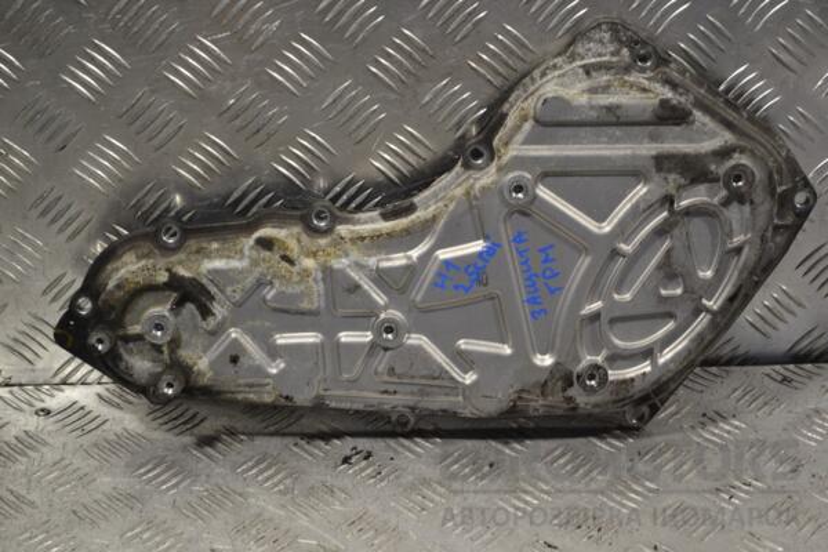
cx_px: 414
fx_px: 1794
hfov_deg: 26.0
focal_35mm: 78
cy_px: 276
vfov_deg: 17.5
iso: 400
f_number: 5.6
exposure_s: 1/80
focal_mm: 52
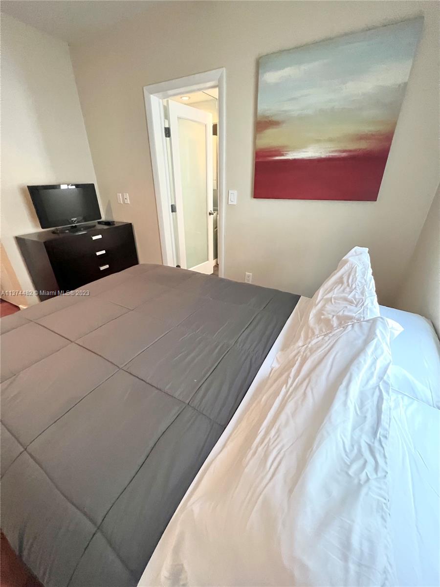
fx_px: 220
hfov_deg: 89.9
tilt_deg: -26.2
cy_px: 294
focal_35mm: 13
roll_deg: +0.9
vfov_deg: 106.2
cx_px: 220
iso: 800
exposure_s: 1/60
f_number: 1.8
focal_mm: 1.57
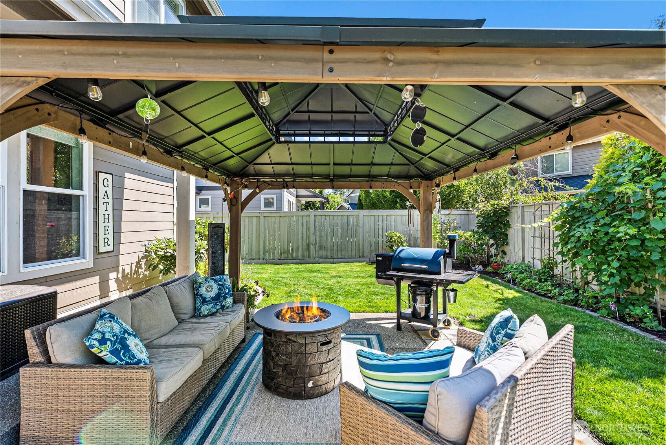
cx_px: 333
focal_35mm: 16
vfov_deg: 73.8
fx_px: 296
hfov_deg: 96.7
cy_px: 222
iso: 1600
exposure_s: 1/1000
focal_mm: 16
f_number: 5.6
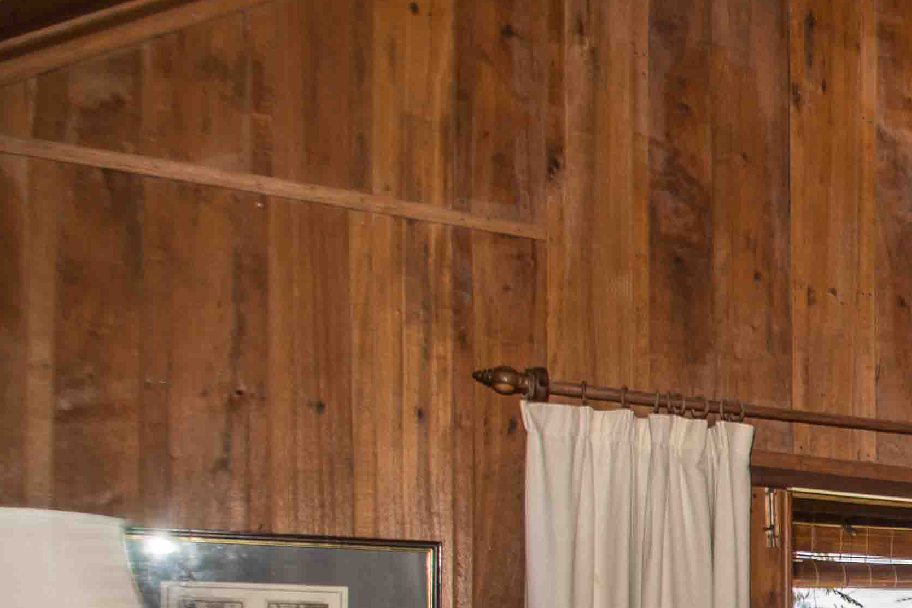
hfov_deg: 22.7
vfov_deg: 22.1
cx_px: 1584
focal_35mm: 57
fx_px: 1444
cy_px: 719
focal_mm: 16
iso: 100
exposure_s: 1/100
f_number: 4.5
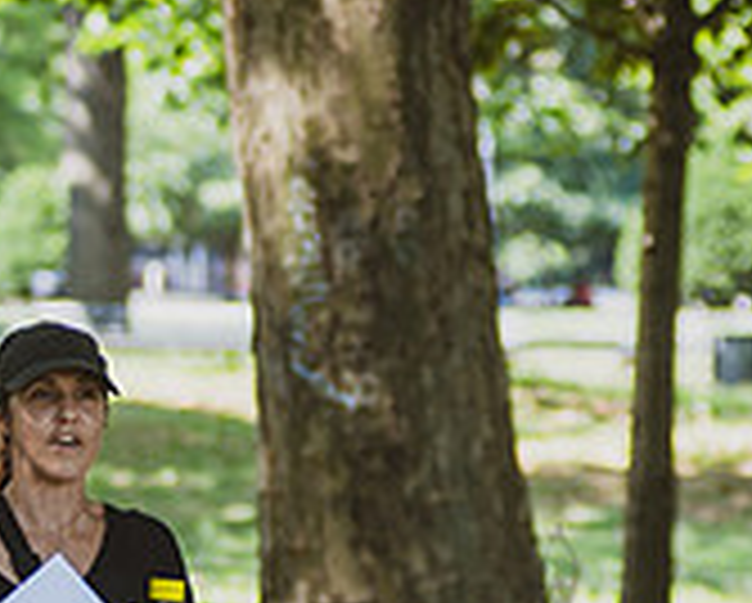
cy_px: 757
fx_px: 9425
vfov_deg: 3.7
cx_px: -72
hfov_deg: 4.6
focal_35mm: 423
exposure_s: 1/250
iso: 200
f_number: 3.2
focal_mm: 92
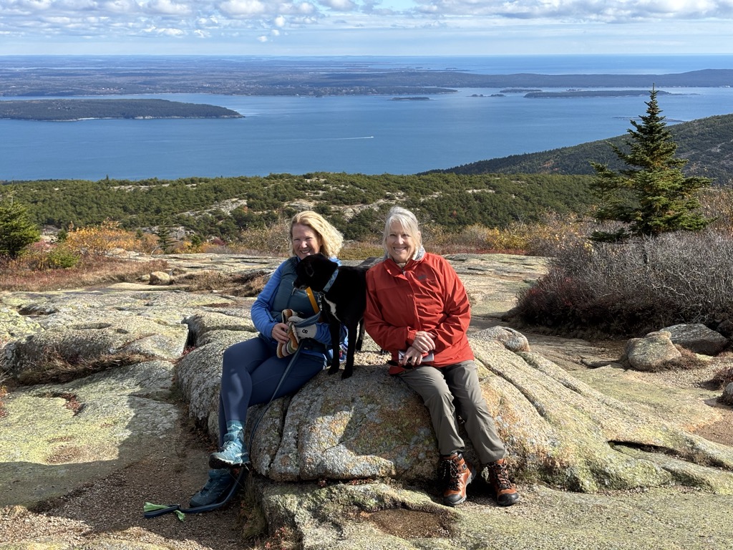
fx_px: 1101
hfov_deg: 36.8
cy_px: 275
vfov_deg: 28.0
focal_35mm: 52
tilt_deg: -12.6
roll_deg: +1.2
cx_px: 366
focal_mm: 5.96
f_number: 1.6
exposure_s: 1/2024
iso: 40
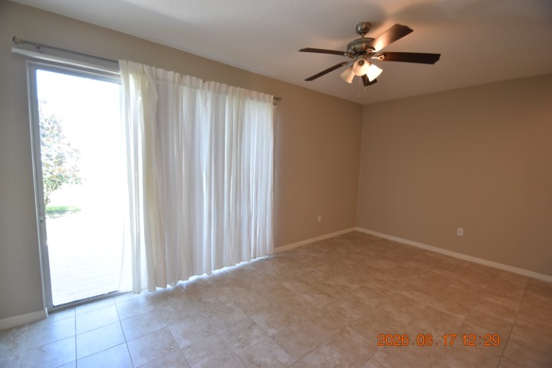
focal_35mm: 15
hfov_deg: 100.4
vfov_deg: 77.3
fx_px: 230
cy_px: 184
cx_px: 276
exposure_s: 1/90
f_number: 4.8
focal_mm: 10
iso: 400
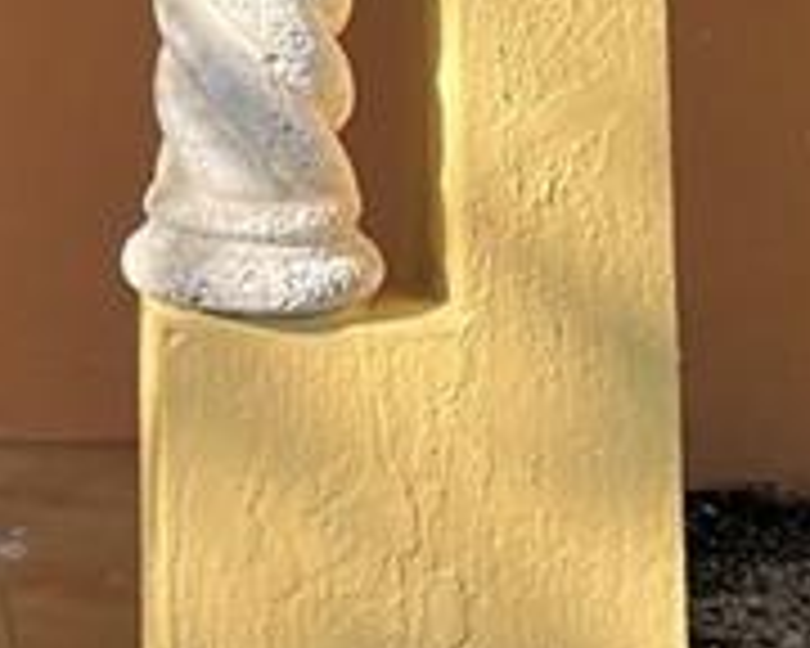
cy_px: -1166
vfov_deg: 8.1
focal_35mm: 169
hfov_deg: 11.2
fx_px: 4051
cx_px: -216
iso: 32
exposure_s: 1/1043
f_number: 1.6
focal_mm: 4.2
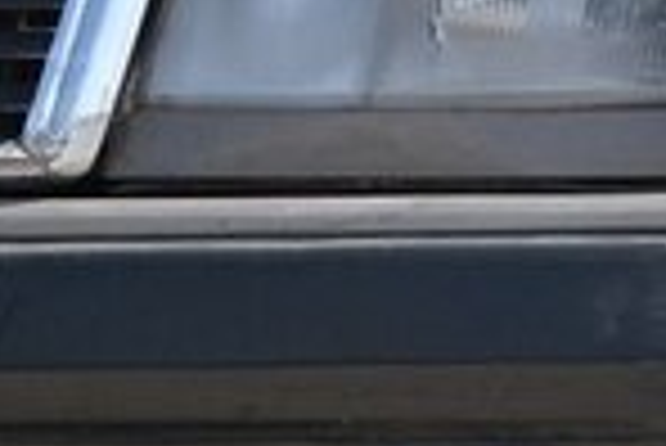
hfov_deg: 9.4
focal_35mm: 201
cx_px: 1467
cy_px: 45
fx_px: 3722
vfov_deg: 6.8
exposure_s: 1/320
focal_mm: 30
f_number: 9
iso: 200
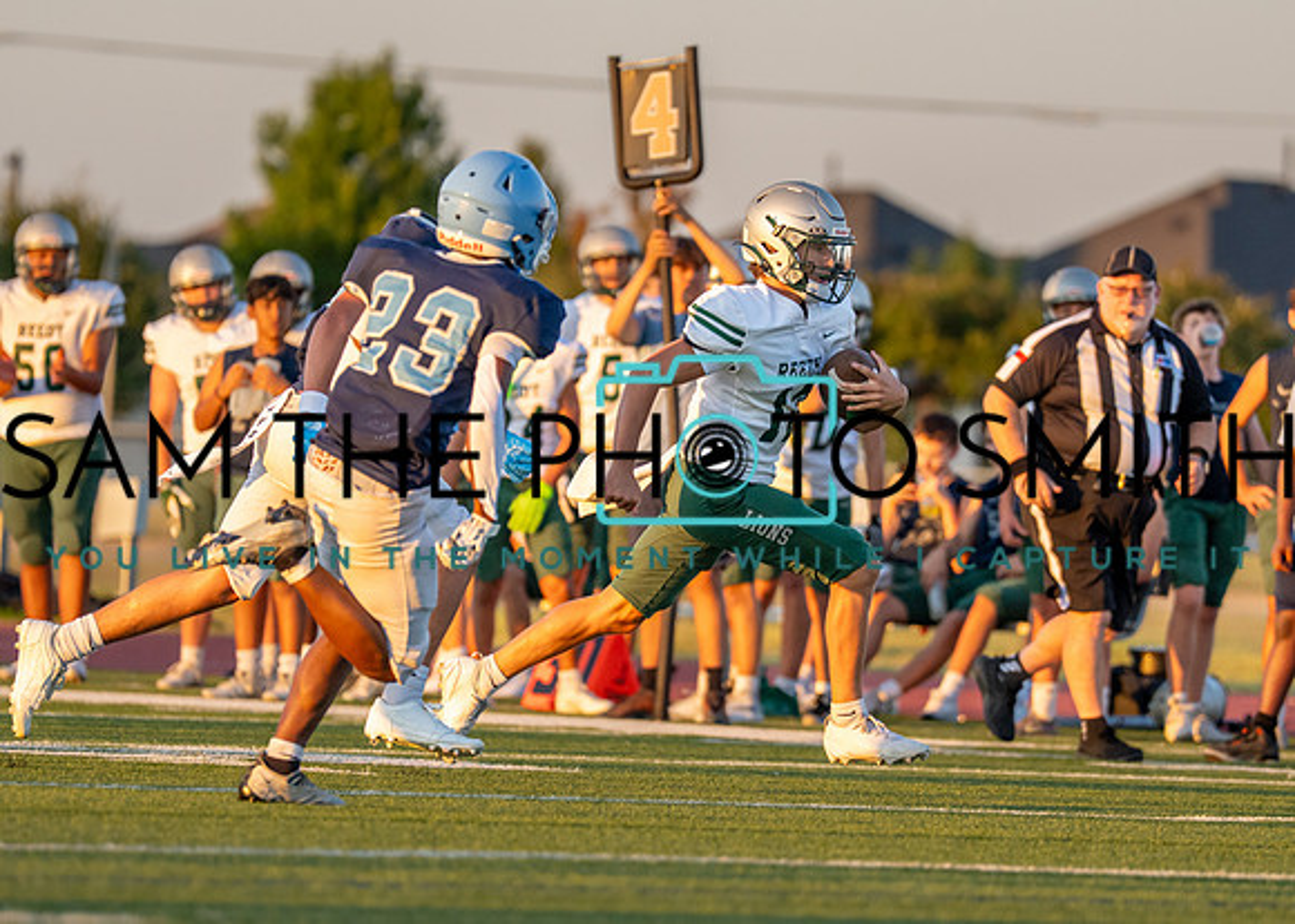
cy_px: 462
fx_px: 13903
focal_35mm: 378
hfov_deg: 5.3
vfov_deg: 3.8
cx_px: 740
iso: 800
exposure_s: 1/2500
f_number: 2.8
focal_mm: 200
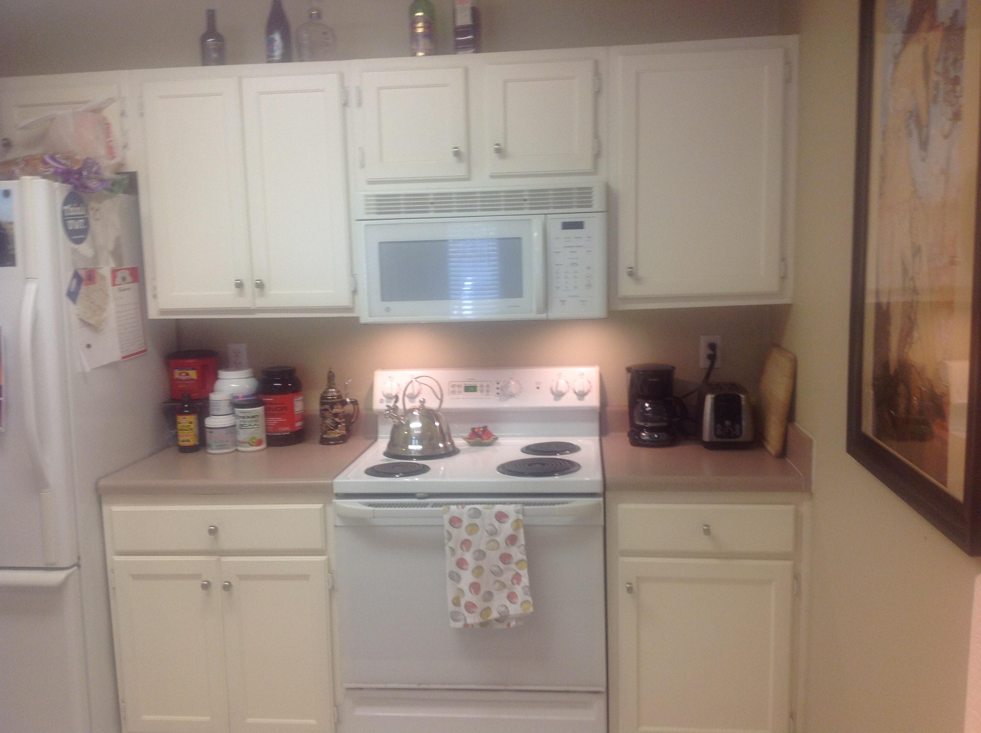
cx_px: 490
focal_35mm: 35
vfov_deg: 40.6
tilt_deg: -6.8
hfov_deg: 52.7
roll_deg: +0.9
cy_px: 366
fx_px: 990
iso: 50
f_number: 2.4
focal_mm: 4.28
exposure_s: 1/20
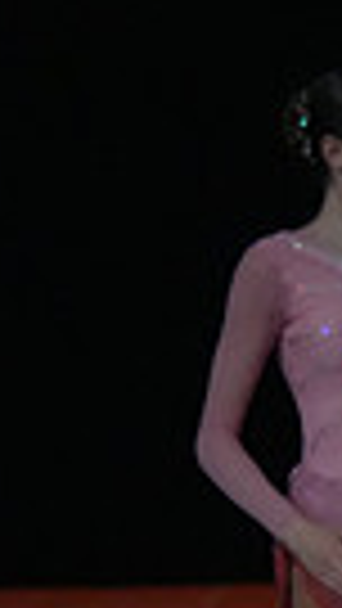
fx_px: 18077
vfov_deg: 1.9
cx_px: 1251
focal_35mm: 1122
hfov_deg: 1.1
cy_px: 687
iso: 12800
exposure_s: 1/1000
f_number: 5
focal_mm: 250
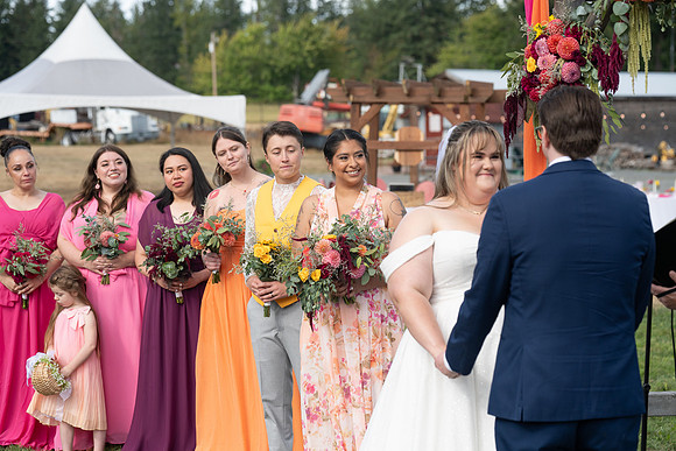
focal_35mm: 97
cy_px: 226
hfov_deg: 21.0
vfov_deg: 14.1
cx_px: 338
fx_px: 1822
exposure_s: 1/1250
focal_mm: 97
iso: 400
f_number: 4.5
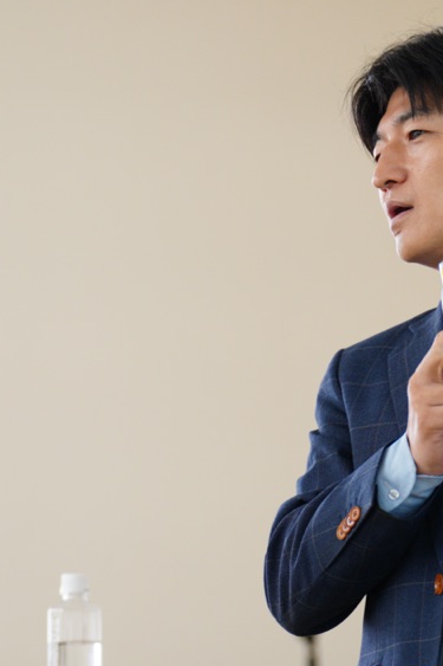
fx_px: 4211
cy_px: 312
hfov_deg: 6.0
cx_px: 284
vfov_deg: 9.0
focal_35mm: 228
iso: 1250
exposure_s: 1/200
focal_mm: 107
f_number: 2.8
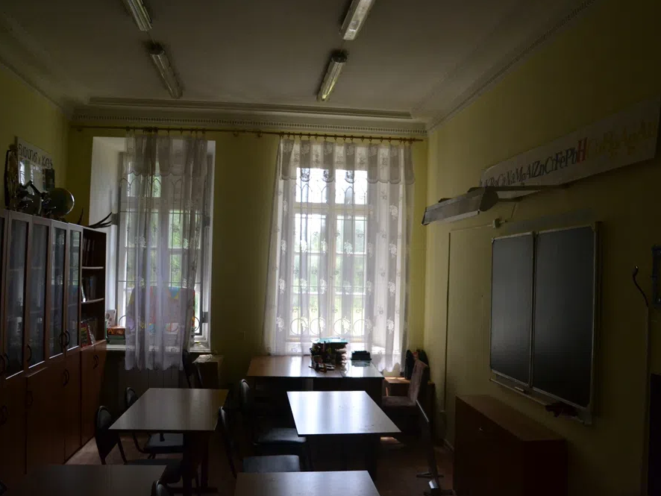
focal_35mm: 30
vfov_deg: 46.8
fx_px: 573
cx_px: 320
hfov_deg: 59.9
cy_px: 243
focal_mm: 18
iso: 1600
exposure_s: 1/250
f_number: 8
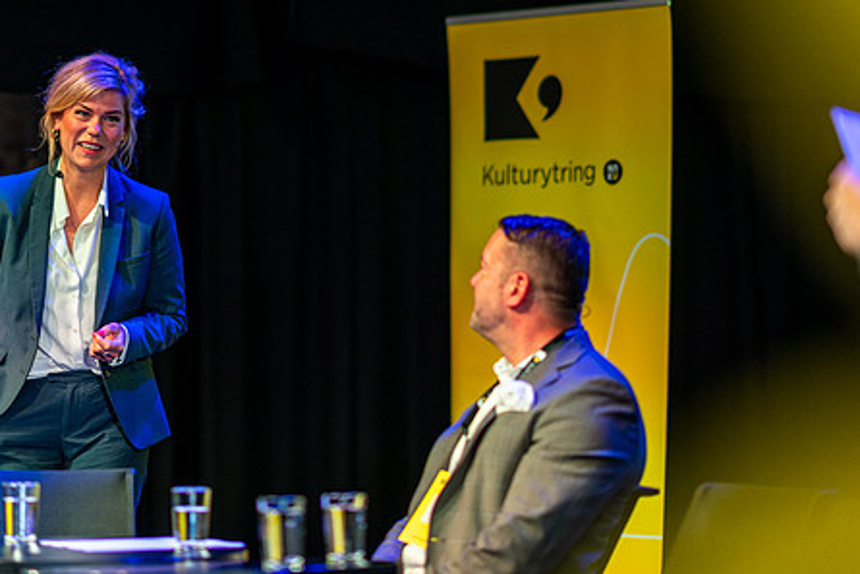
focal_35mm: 146
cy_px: 143
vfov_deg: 9.4
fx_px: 3489
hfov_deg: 14.0
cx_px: 290
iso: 640
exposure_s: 1/500
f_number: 1.4
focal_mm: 85
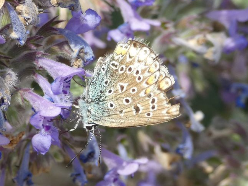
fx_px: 1132
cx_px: 108
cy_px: 99
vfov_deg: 9.4
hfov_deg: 12.5
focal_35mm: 158
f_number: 5.1
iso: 80
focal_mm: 21.5
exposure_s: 1/125
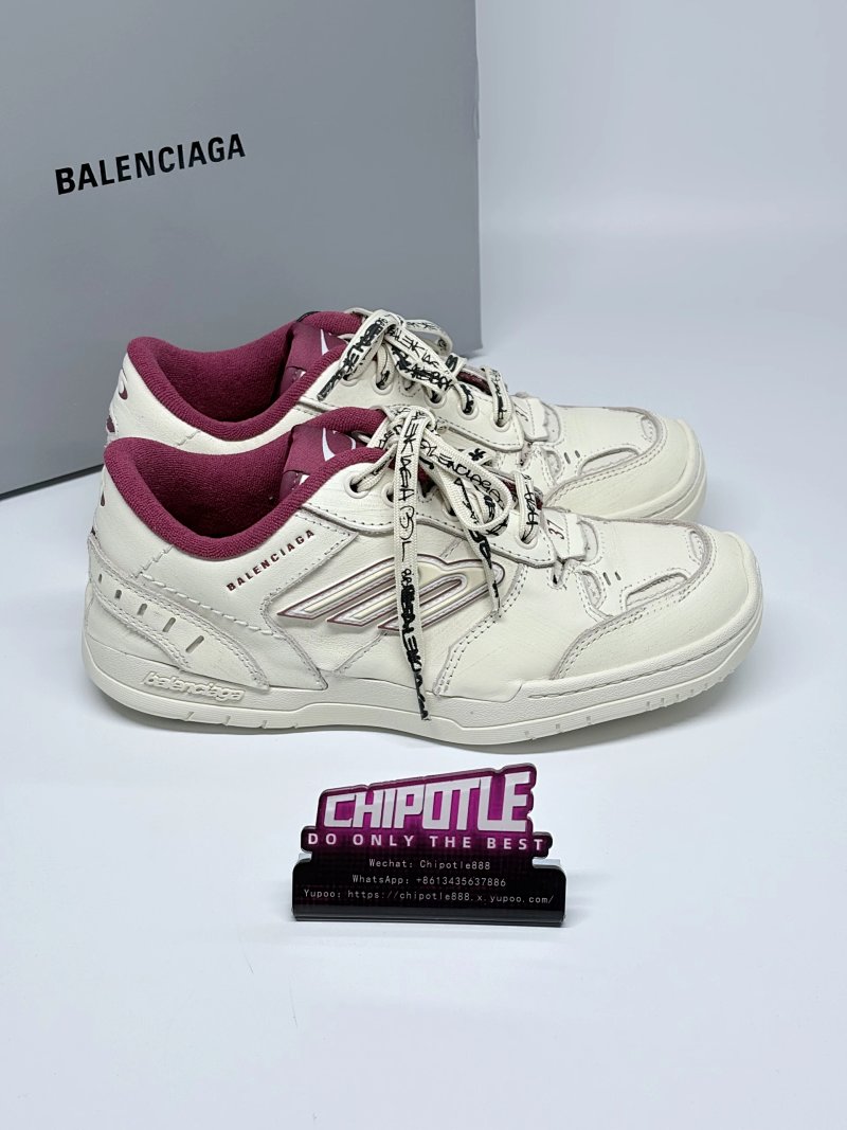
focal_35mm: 52
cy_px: 565
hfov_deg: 28.0
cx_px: 424
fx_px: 1697
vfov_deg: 36.8
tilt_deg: -32.9
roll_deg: -0.6
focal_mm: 5.96
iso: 32
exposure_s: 1/242
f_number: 1.6
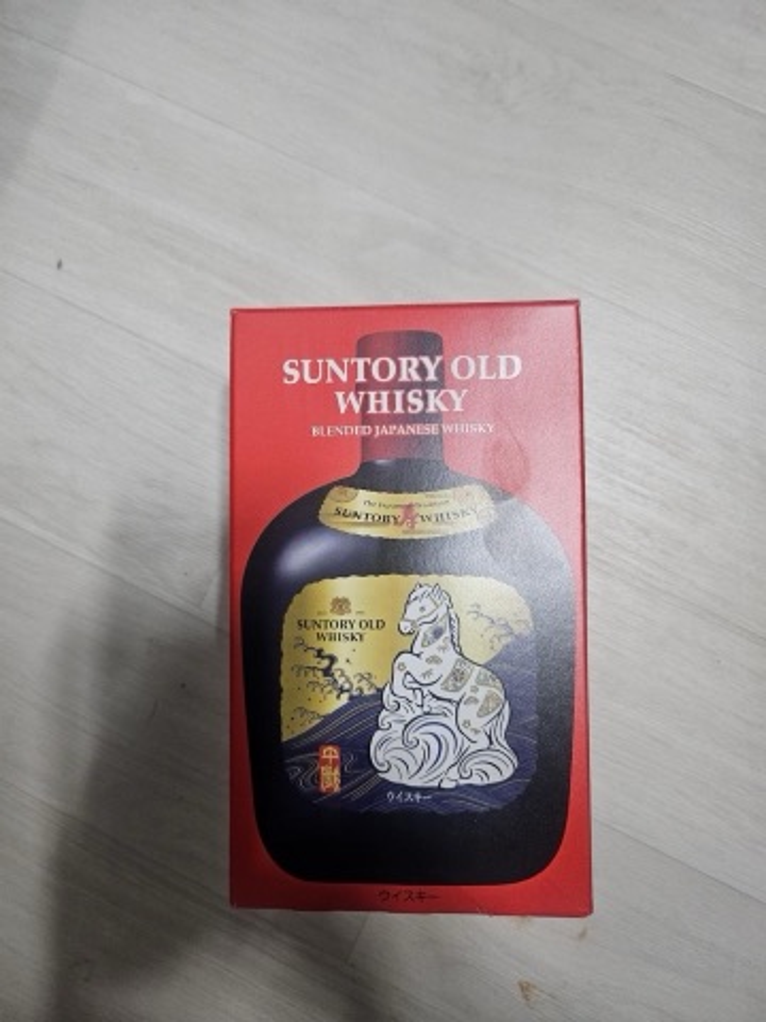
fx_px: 708
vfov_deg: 71.6
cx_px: 383
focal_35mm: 24
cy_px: 511
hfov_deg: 56.8
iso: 320
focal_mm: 5
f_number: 1.8
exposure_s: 1/120
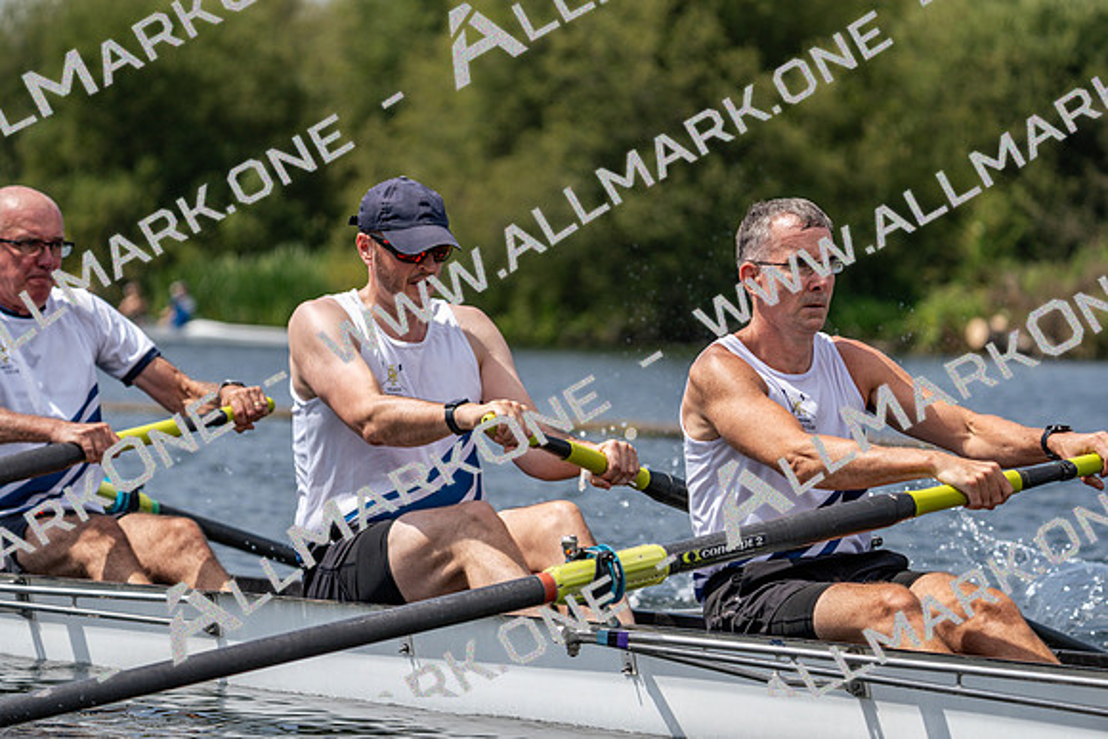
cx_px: 554
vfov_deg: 6.9
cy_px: 370
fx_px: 6157
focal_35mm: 200
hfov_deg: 10.3
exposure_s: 1/1600
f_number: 5.6
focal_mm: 200
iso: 160
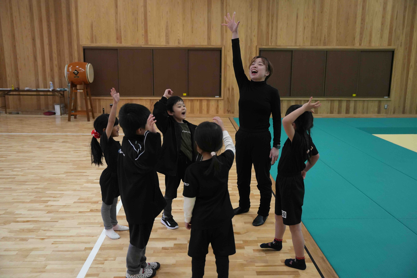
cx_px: 208
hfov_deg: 57.2
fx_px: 382
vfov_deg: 40.0
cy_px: 139
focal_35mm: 33
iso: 6400
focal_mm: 33
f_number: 2.8
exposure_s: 1/250
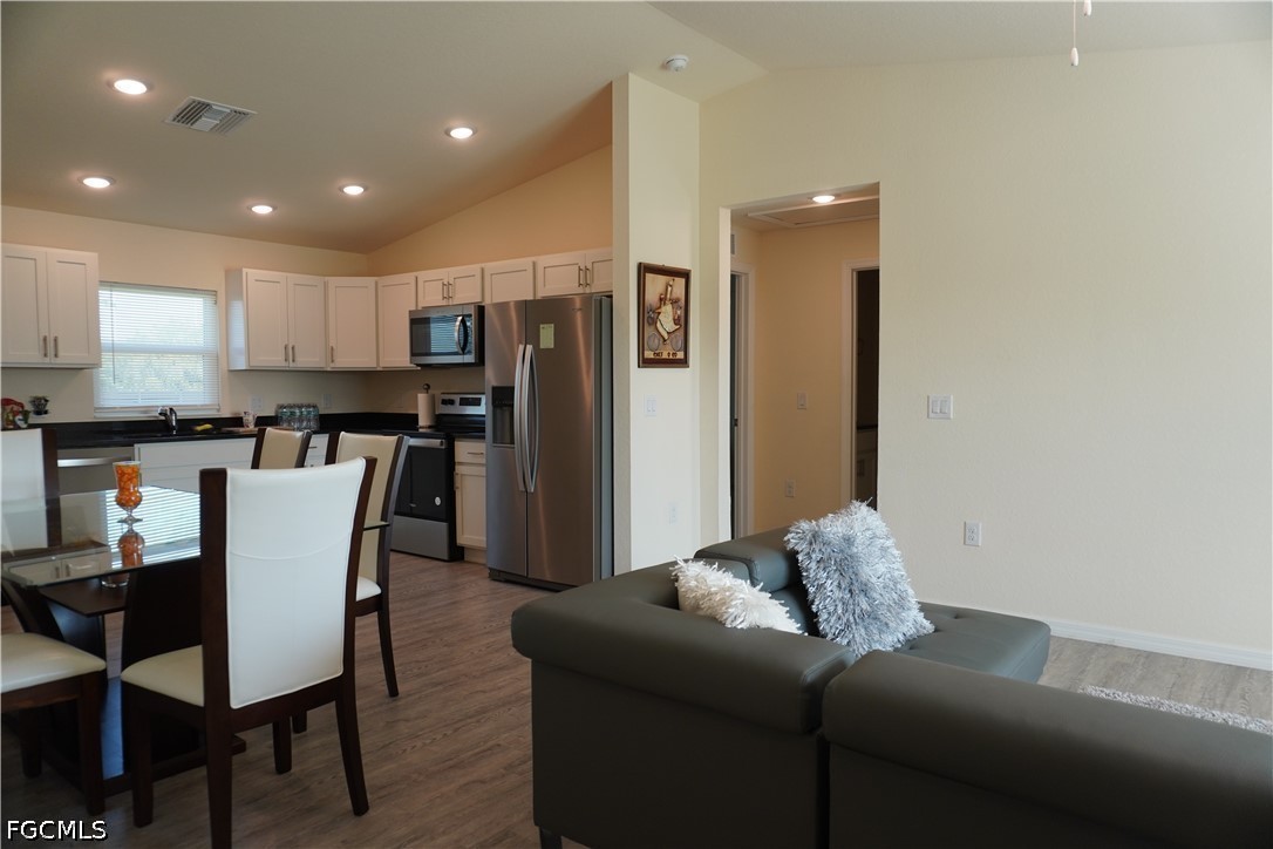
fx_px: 849
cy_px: 424
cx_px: 636
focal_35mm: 24
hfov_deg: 73.7
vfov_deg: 53.1
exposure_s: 1/160
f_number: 4
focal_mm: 16
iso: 320
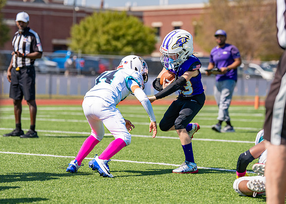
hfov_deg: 12.7
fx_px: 1286
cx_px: 159
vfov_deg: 9.1
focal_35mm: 158
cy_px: 95
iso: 125
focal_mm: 115
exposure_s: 1/2000
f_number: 2.8
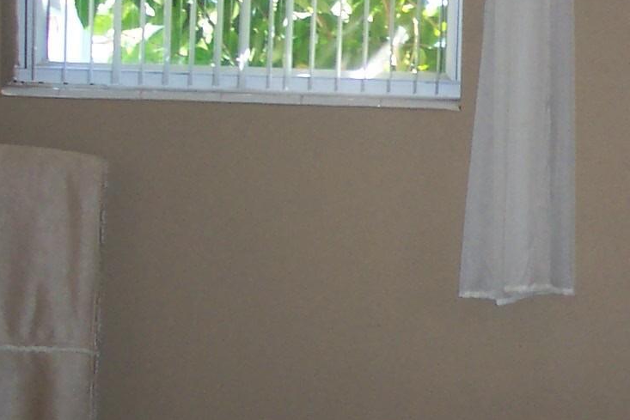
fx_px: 1960
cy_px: 195
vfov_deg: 12.2
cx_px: 871
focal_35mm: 112
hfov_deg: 16.9
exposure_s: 1/30
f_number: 2.8
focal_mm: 8
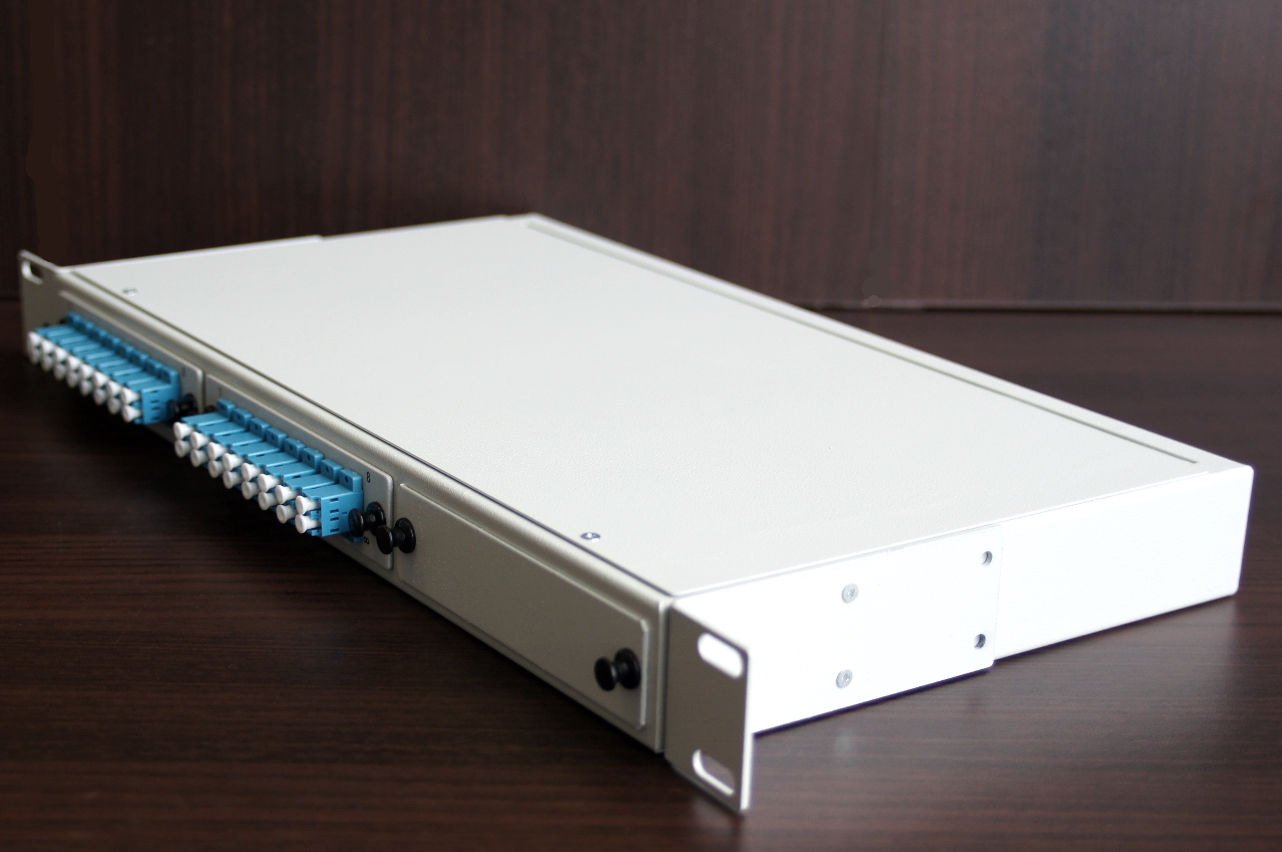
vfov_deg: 22.7
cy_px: 460
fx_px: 2119
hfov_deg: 33.6
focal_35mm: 60
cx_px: 580
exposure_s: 1/60
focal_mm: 35
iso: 250
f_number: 4
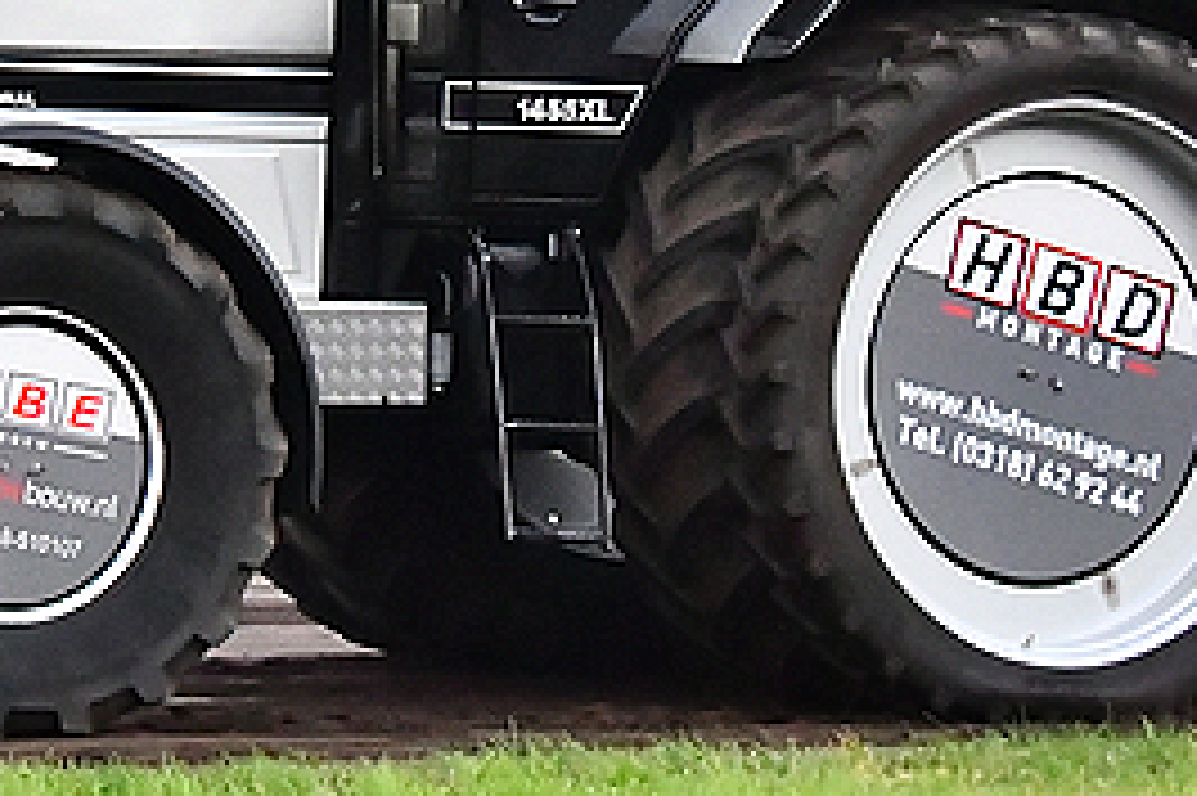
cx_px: 184
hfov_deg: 6.7
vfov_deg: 4.5
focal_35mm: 307
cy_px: -92
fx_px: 10201
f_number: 5.6
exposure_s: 1/500
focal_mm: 68
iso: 5000
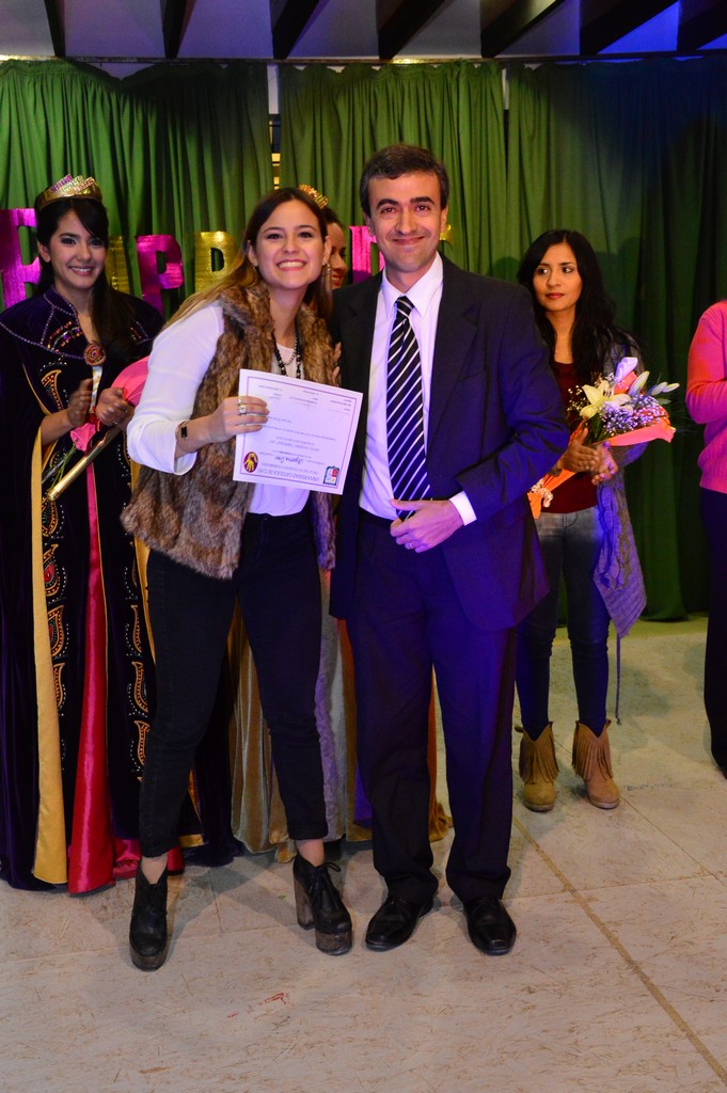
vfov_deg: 43.6
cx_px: 364
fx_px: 1365
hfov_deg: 29.8
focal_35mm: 45
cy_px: 546
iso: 3200
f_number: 6.3
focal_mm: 30
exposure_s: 1/80
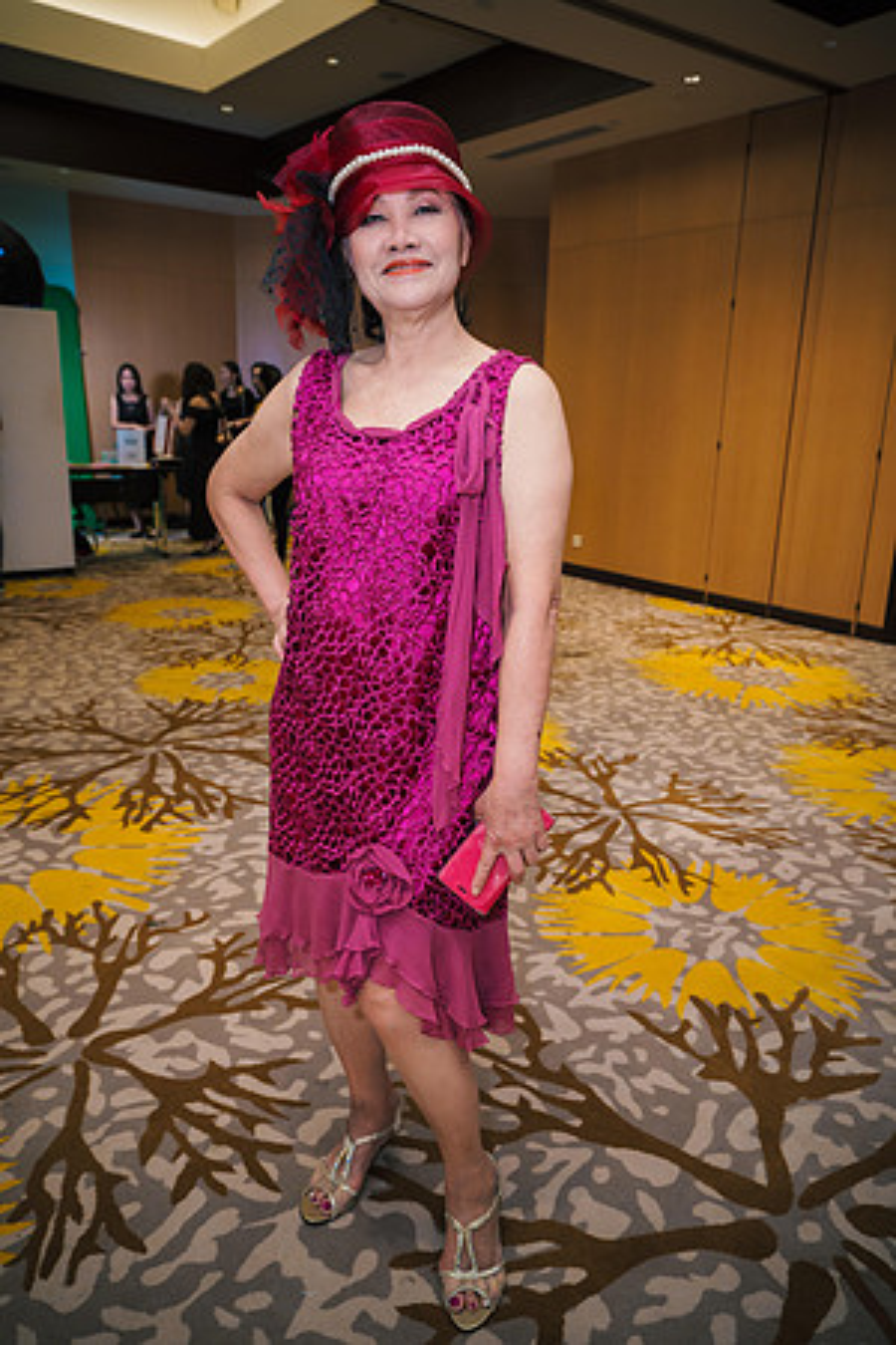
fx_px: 971
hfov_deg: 49.6
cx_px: 448
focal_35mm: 26
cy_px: 672
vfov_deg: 69.4
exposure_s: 1/100
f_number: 5
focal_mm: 26
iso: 3200
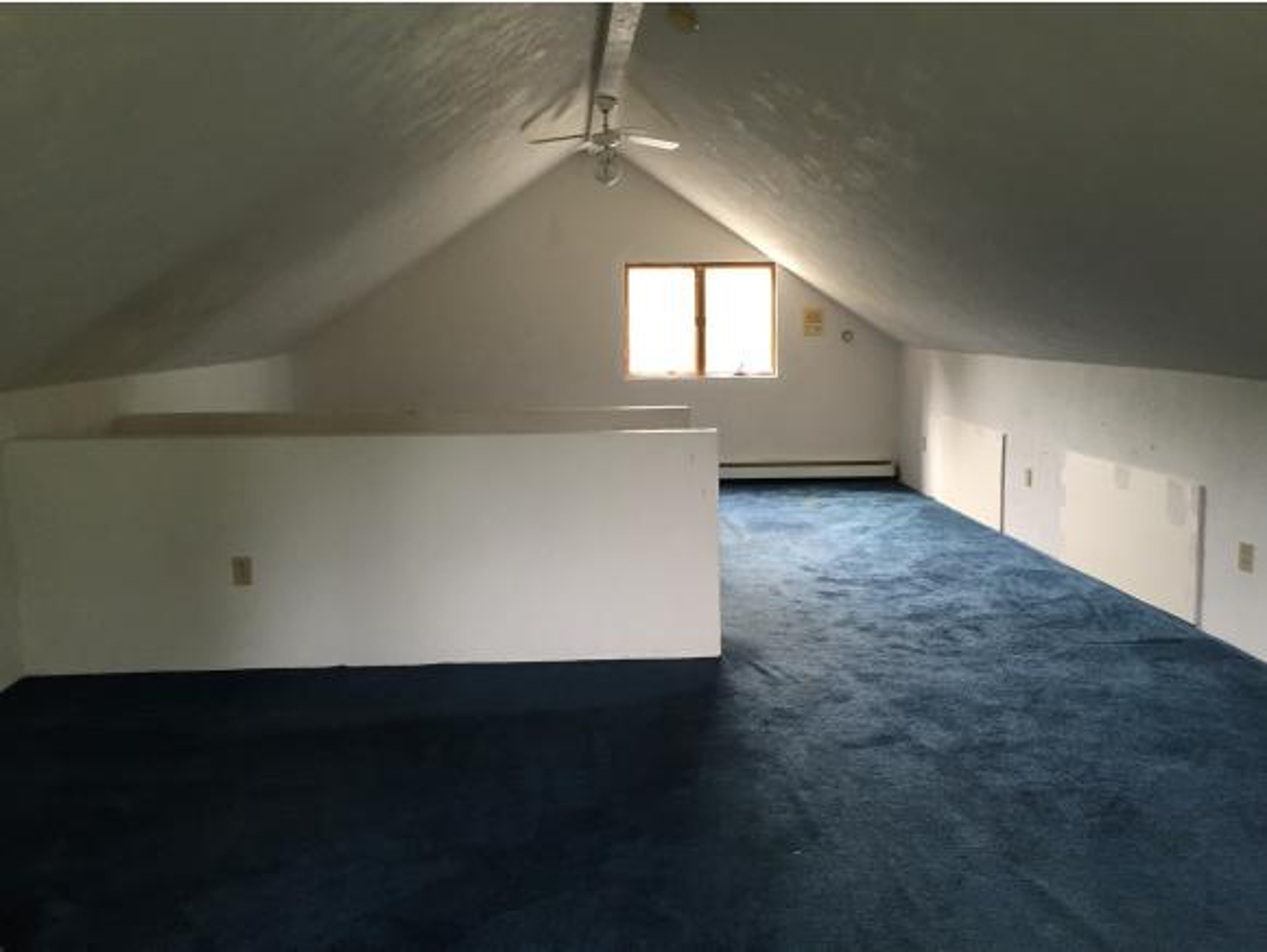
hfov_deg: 61.6
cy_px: 476
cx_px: 634
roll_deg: +1.6
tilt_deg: -6.3
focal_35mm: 29
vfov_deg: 48.3
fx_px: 1062
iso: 50
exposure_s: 1/30
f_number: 2.2
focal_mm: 4.15
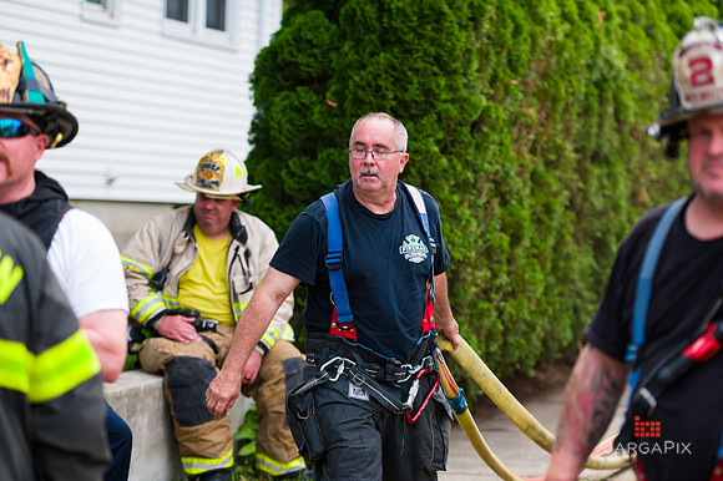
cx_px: 362
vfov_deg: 12.4
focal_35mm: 110
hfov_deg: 18.6
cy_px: 240
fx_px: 2208
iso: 200
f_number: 3.2
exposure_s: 1/800
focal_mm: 110
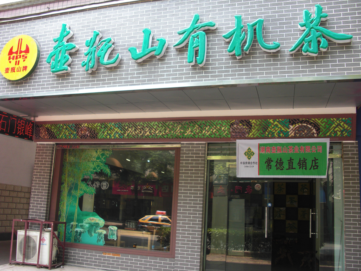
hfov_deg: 51.4
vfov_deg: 39.7
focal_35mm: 36
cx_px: 180
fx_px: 375
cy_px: 136
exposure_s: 1/80
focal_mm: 6.3
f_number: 2.8
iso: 50
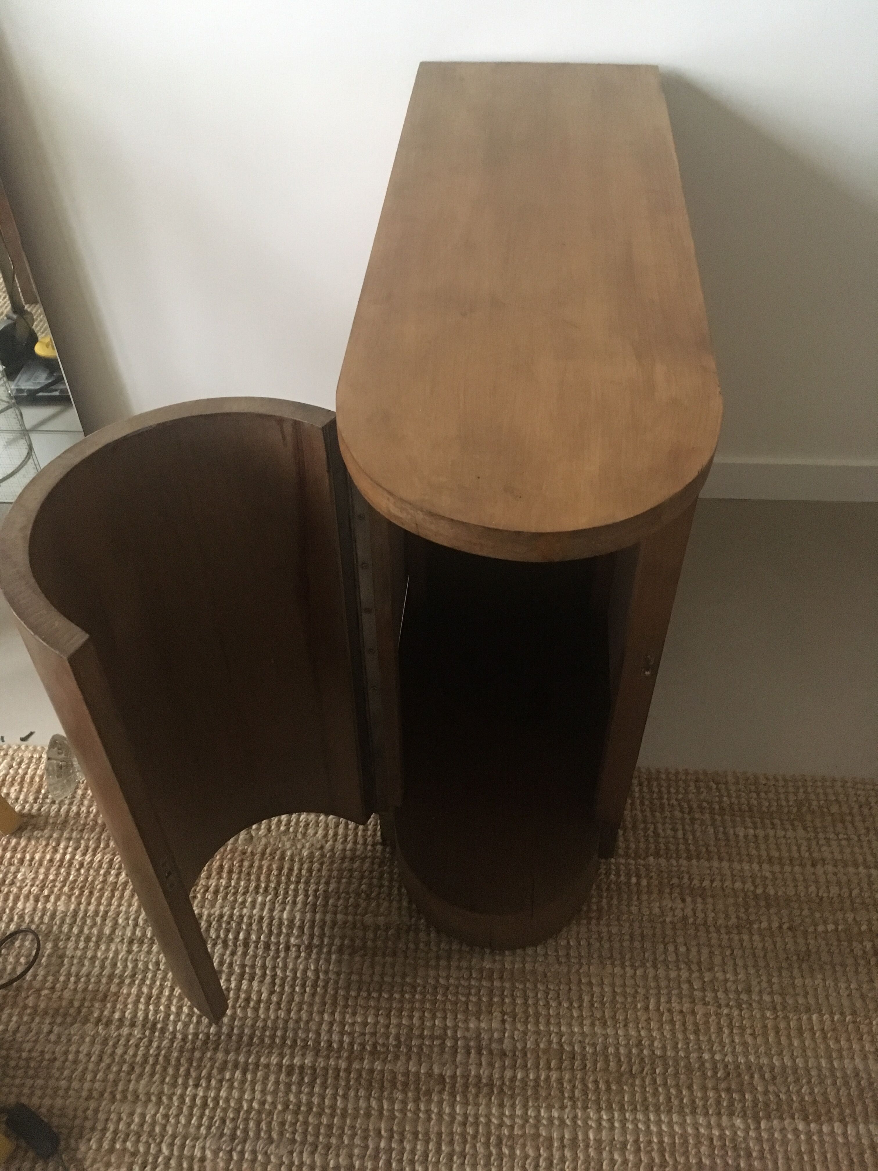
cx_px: 439
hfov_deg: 48.2
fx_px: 981
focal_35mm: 29
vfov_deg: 61.7
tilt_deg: -47.9
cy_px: 586
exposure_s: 1/17
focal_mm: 4.15
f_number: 2.2
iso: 320
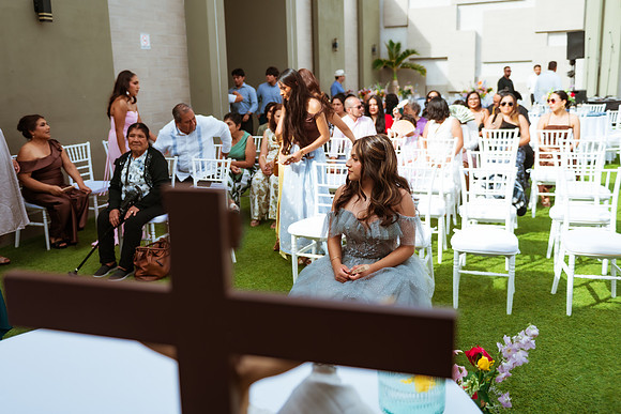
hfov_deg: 56.0
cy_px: 188
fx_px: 583
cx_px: 297
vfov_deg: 39.1
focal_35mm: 34
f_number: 2.8
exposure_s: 1/1250
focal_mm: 31
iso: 100
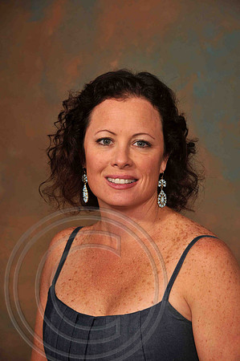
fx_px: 1353
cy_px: 180
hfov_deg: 10.1
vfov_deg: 15.2
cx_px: 120
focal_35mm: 135
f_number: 6.3
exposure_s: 1/160
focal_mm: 90
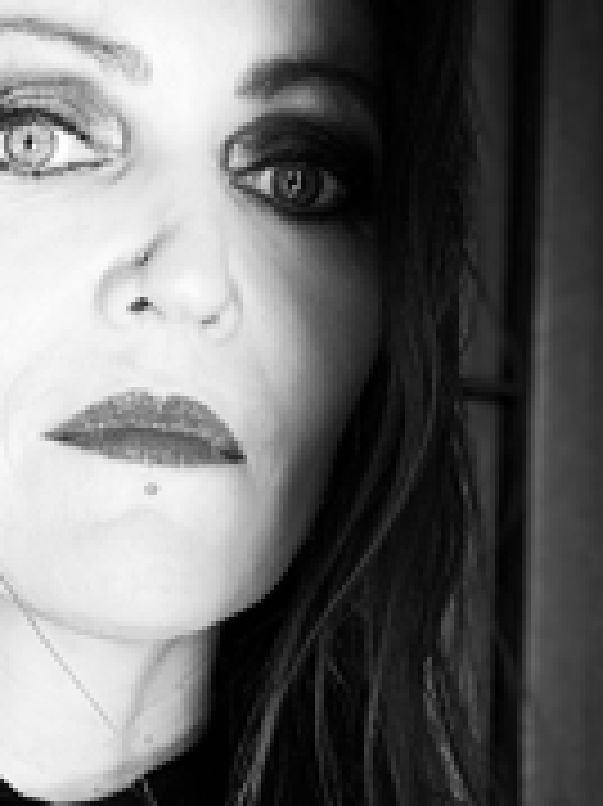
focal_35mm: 84
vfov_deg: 22.6
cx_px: -16
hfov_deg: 17.1
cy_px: 756
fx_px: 1953
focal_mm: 2.69
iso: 80
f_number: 1.9
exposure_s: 1/84
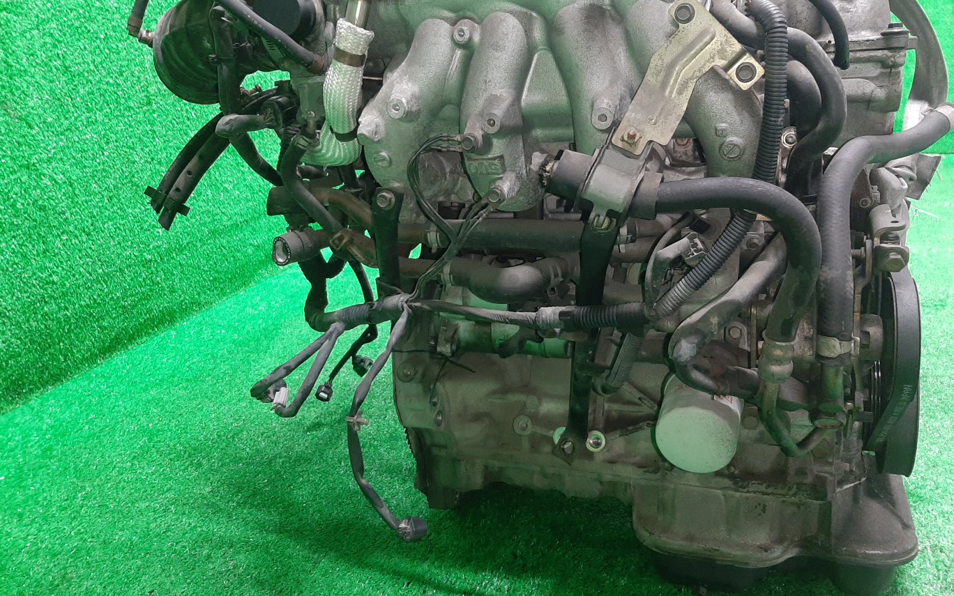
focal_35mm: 29
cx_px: 489
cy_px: 272
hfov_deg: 64.6
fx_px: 754
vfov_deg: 43.1
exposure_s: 1/33
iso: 209
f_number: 1.7
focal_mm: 3.93
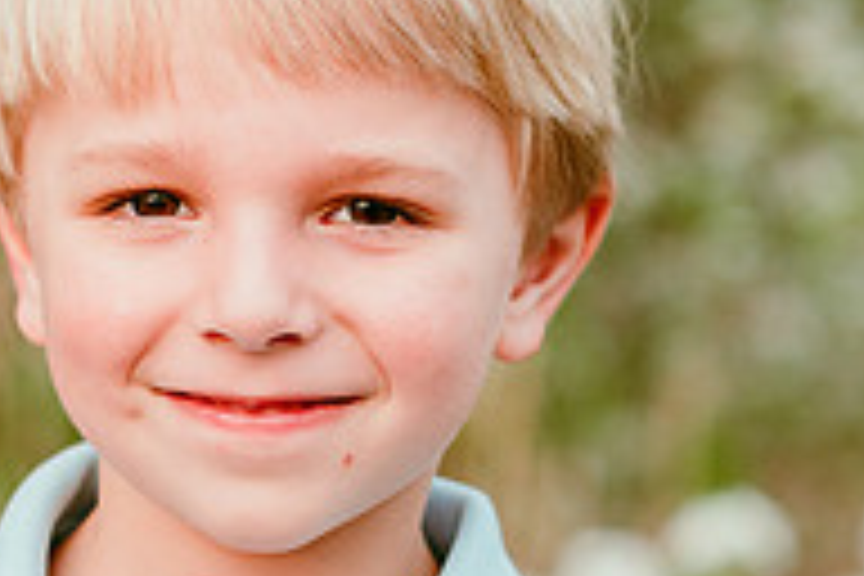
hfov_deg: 7.9
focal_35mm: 257
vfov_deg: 5.3
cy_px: 322
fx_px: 6168
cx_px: -171
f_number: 3.2
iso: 100
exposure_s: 1/160
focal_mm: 85
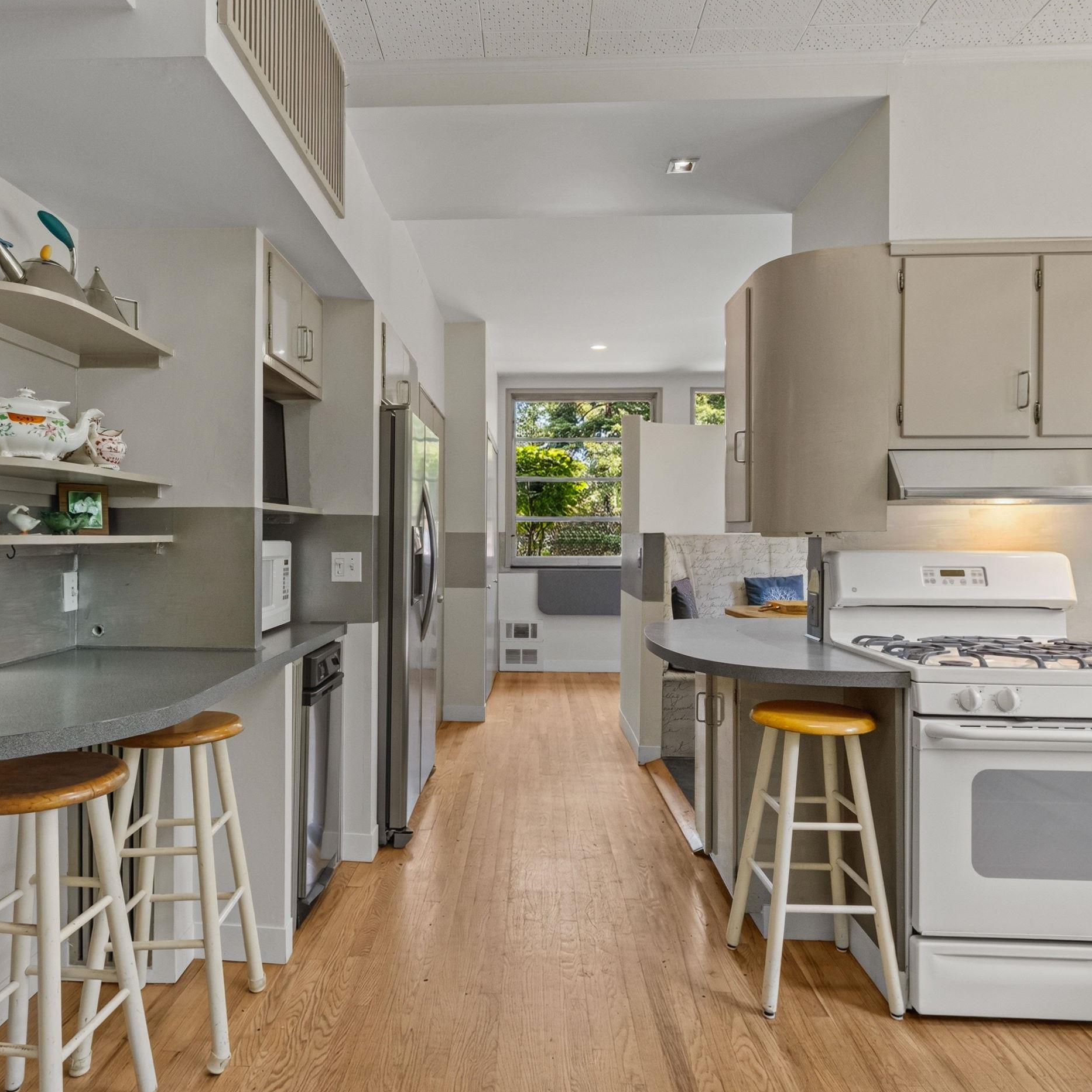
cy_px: 521
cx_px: 496
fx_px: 749
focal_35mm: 21
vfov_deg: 72.1
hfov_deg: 72.0
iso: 800
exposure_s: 1/8
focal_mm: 10
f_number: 7.1
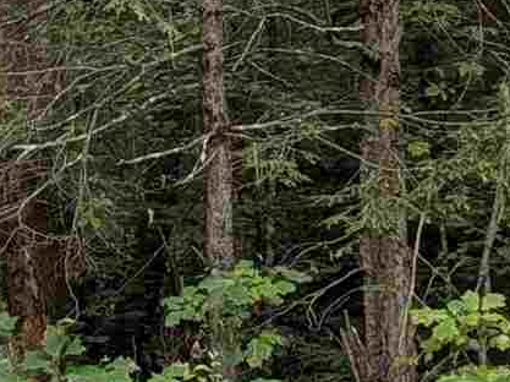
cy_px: -115
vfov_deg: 8.3
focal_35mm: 177
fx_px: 2606
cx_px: -423
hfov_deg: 10.5
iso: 31
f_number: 1.7
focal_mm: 4.53
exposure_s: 1/159
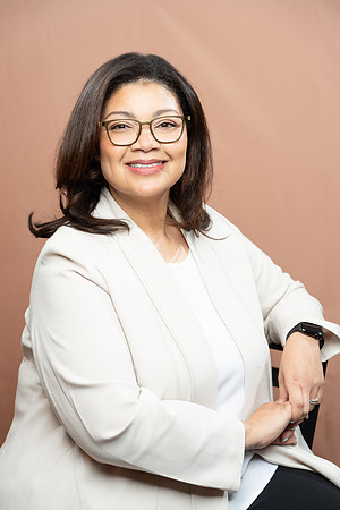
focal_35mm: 70
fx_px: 992
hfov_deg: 19.5
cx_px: 170
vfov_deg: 28.8
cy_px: 255
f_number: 4
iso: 320
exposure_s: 1/160
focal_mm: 70
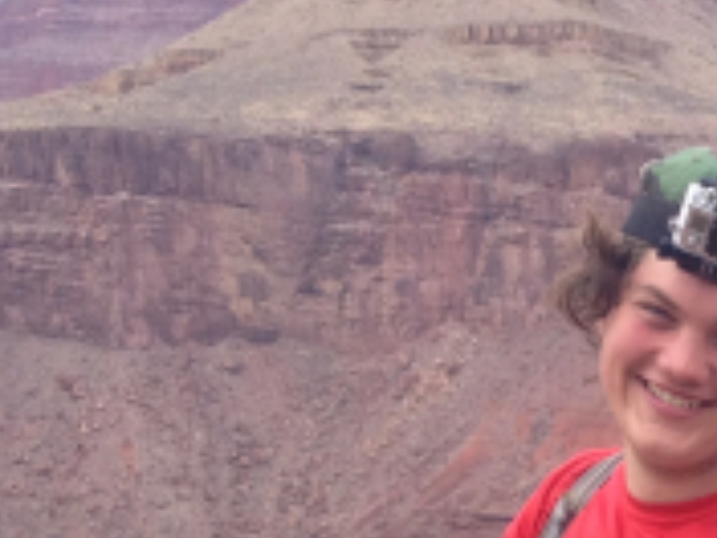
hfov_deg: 11.7
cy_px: 978
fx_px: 3293
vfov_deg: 8.9
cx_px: 1206
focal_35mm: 159
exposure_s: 1/449
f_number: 2.4
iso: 50
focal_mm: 4.28
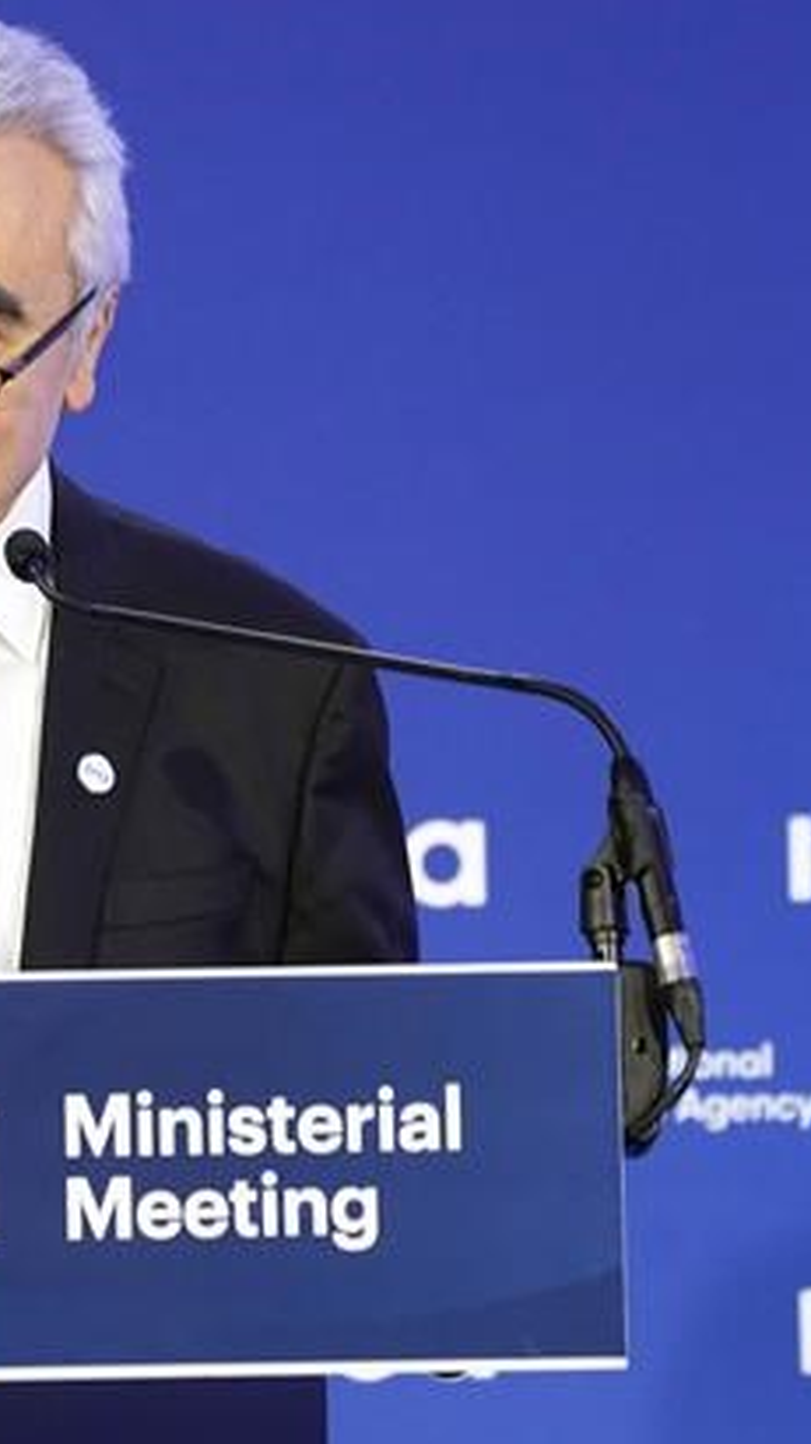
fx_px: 17865
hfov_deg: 2.6
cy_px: 697
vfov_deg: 4.6
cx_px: -88
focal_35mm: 467
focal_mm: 282
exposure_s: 1/100
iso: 3200
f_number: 6.3
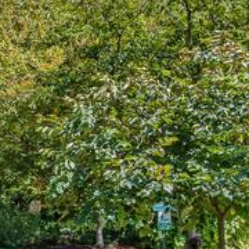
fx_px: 1147
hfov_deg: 10.8
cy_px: 204
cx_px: -314
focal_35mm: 141
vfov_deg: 12.3
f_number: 2.8
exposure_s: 1/2500
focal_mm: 29.2
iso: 200
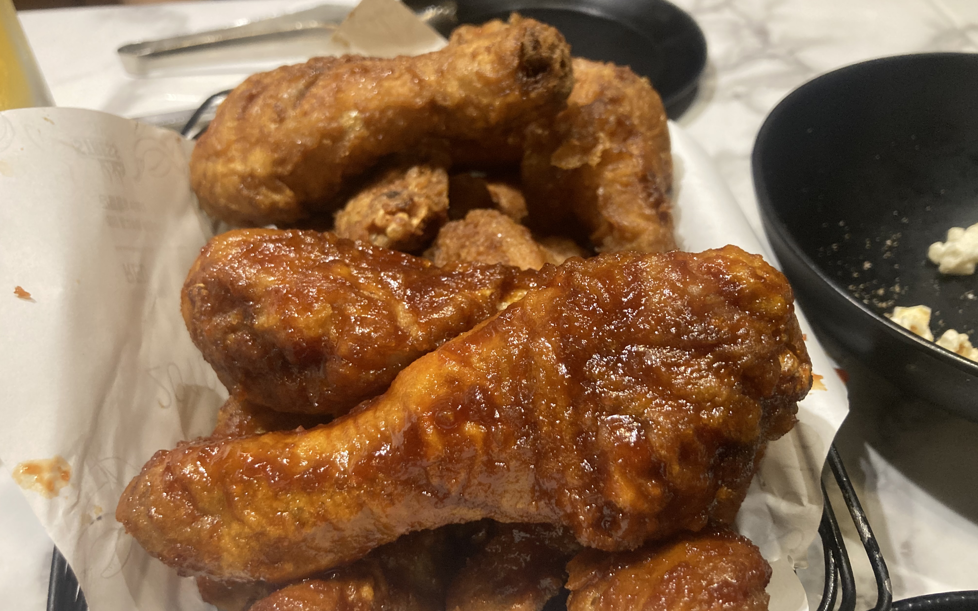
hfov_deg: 62.9
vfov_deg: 41.8
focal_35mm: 30
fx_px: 800
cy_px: 336
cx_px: 489
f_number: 1.8
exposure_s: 1/60
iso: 320
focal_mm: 3.99
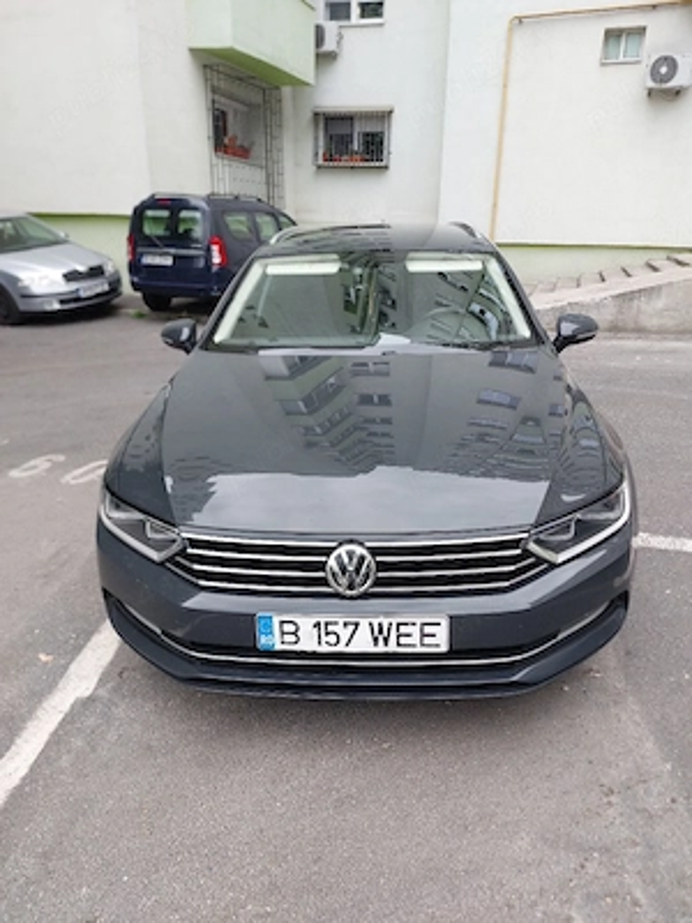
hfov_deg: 54.9
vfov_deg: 69.4
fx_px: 666
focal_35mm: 25
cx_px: 346
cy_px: 462
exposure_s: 1/120
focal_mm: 5.23
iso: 40
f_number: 1.8
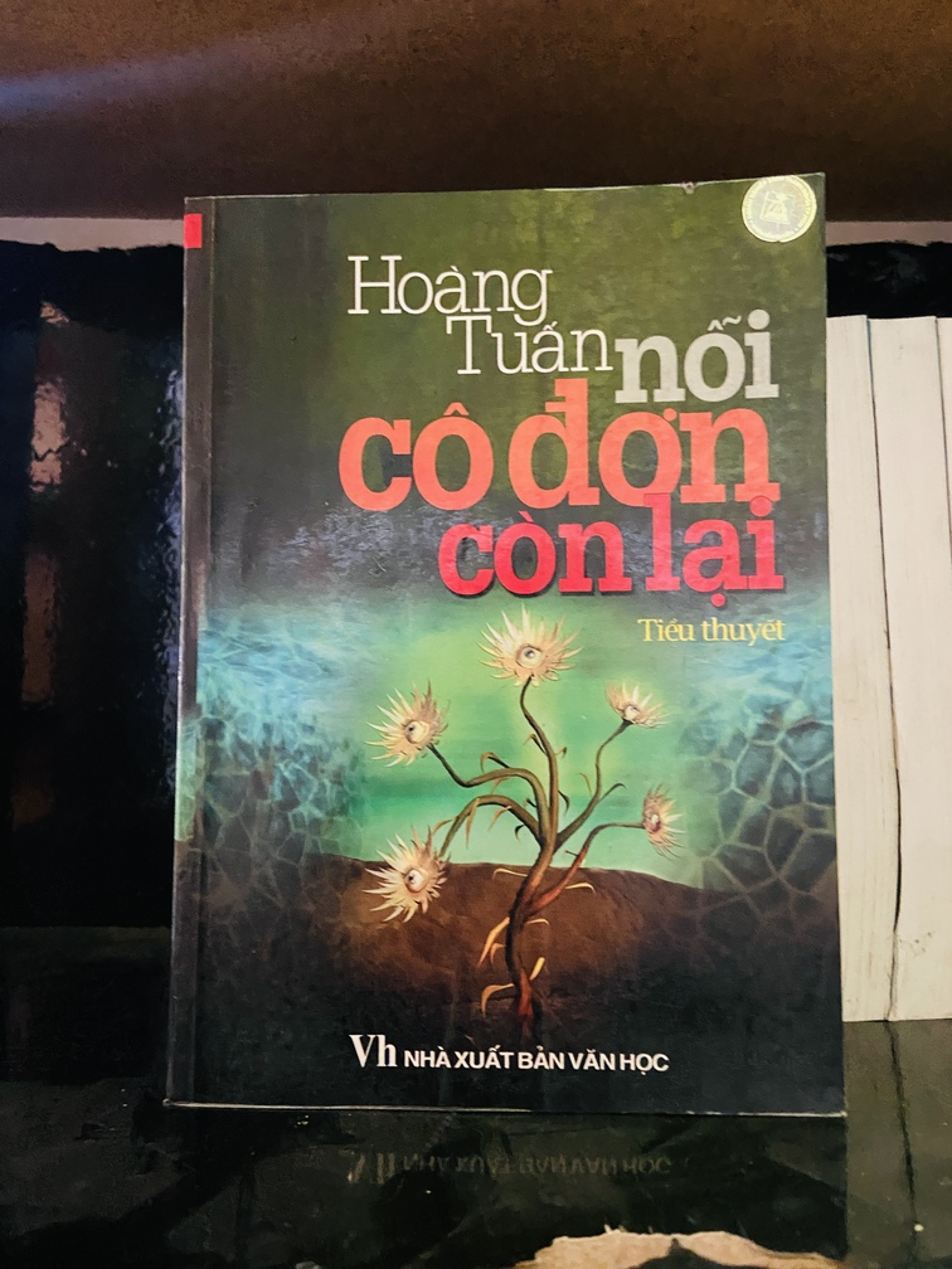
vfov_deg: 67.3
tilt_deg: +0.0
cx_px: 476
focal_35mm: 26
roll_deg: +0.4
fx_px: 953
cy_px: 634
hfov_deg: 53.1
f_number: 1.8
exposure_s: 1/25
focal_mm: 4.25
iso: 800
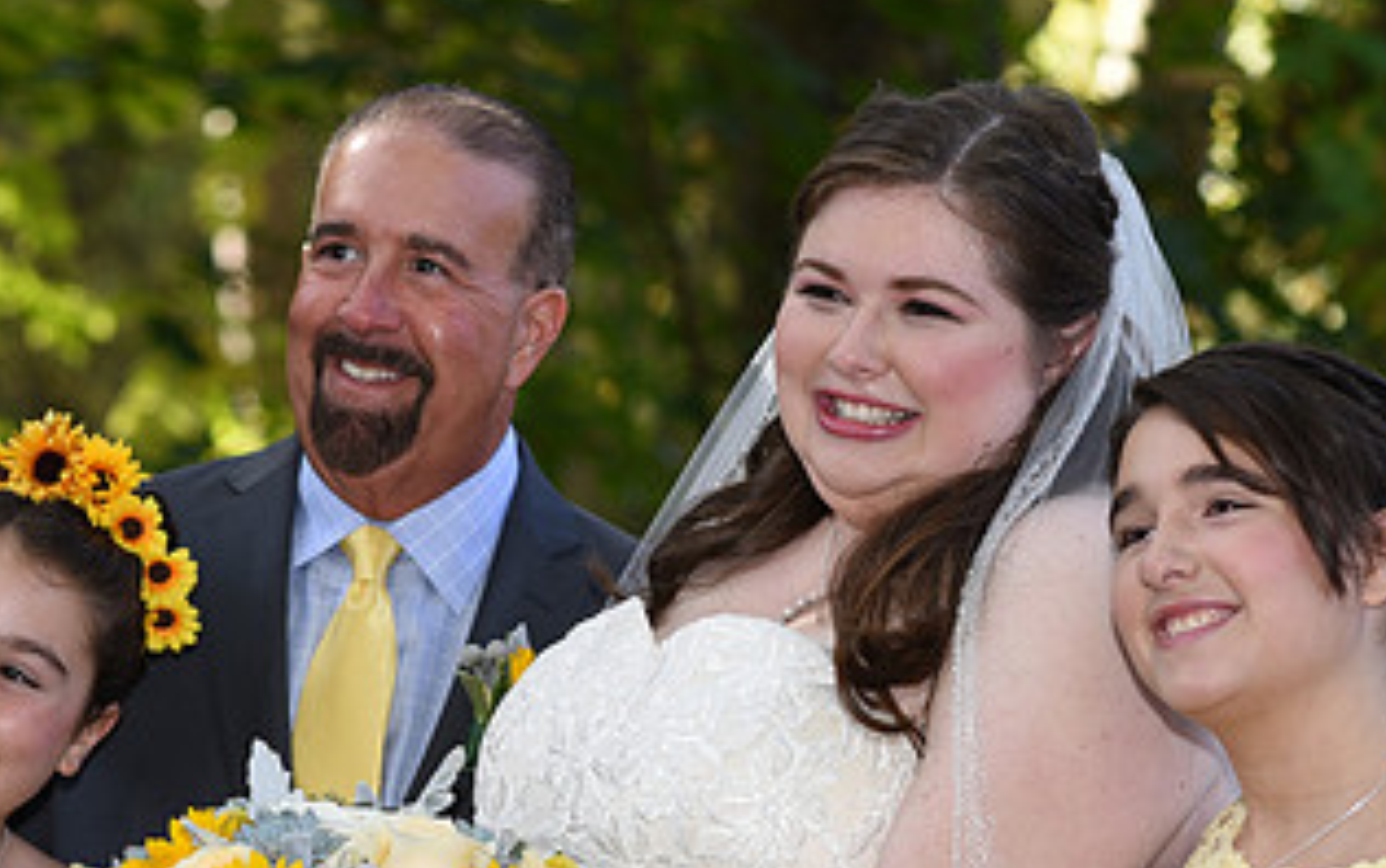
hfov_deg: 13.2
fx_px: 6010
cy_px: 576
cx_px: 654
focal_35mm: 159
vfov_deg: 8.3
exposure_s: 1/200
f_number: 4
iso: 200
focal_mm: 85
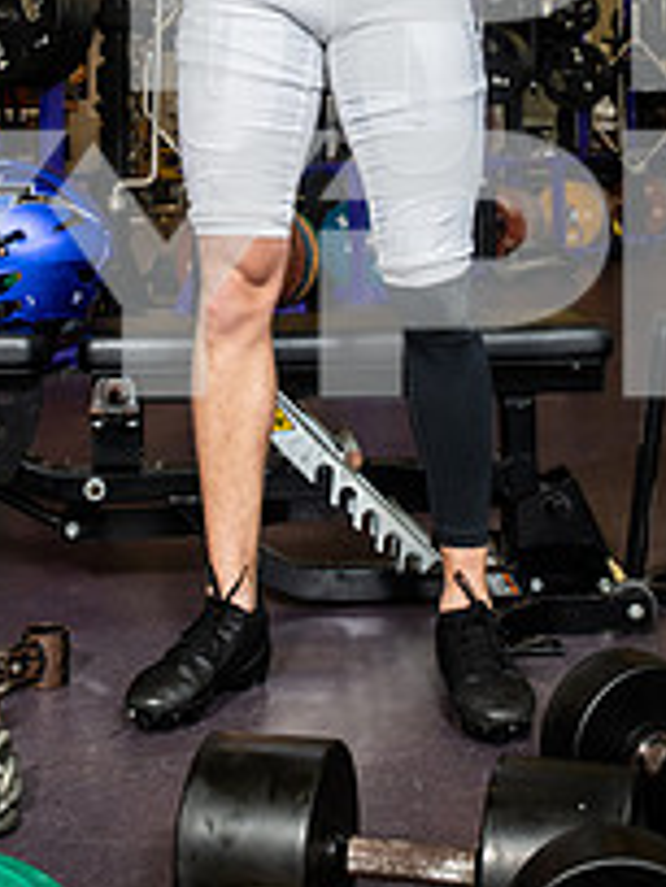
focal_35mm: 72
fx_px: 1847
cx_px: 279
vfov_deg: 25.4
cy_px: -39
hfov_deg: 20.4
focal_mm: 34
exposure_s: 1/250
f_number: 5.6
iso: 500
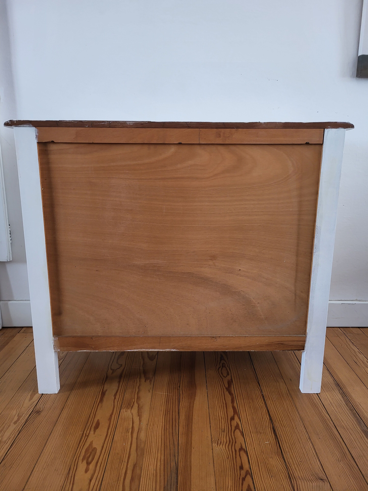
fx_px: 369
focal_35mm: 26
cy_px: 246
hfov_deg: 53.1
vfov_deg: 67.3
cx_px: 184
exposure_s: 1/50
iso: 160
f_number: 1.8
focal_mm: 5.4
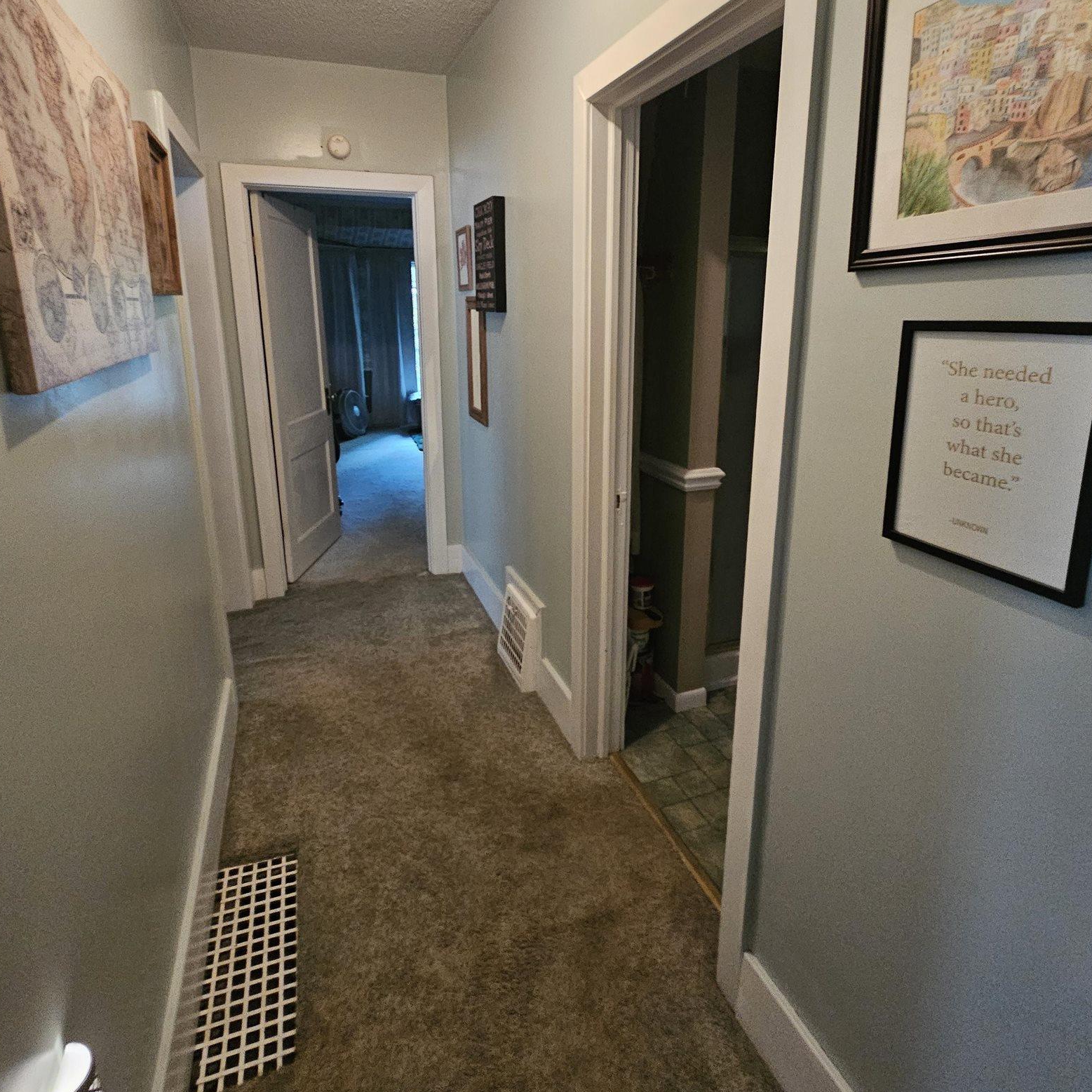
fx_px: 607
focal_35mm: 17
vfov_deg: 83.5
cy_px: 471
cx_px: 541
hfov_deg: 84.0
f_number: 2.2
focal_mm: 2.2
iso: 640
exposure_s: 1/30
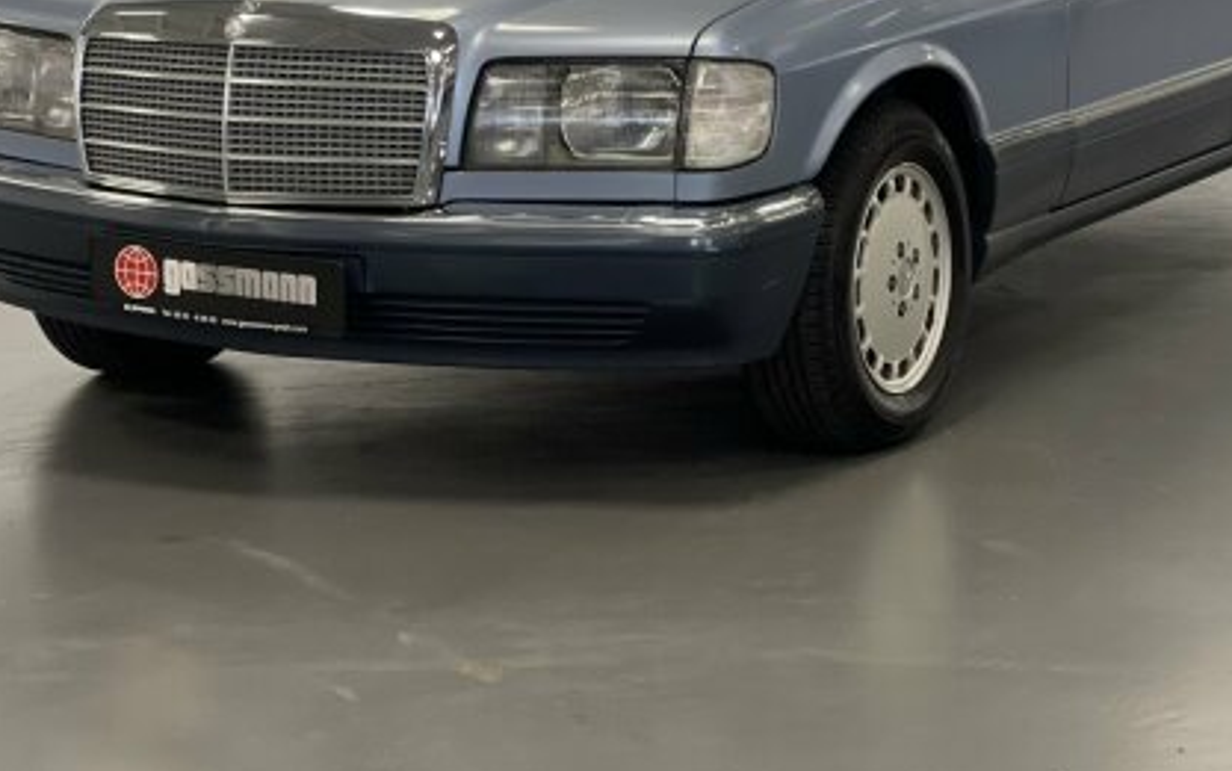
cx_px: 691
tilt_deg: -6.3
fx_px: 3493
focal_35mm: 104
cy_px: 80
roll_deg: +0.1
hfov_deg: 20.0
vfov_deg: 12.5
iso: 250
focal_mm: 7.5
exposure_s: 1/121
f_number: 2.2
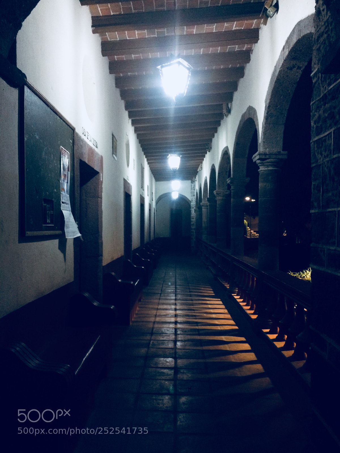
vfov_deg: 61.7
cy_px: 226
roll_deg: -0.4
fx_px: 380
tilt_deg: -1.1
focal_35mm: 29
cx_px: 170
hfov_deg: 48.2
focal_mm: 4.15
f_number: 2.2
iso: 320
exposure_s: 1/15
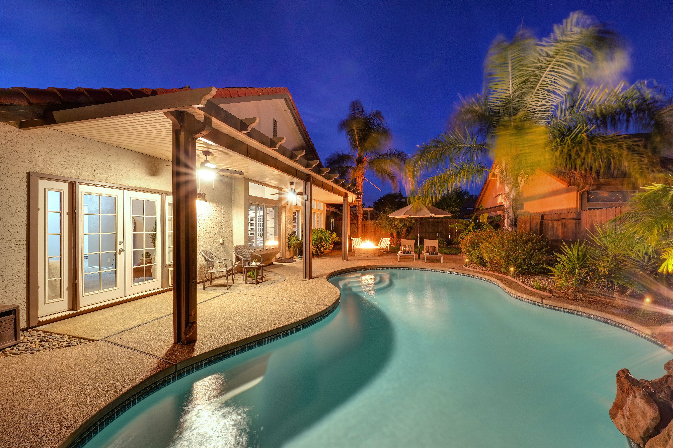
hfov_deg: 104.3
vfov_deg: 81.1
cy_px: 224
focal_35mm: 14
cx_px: 336
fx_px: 262
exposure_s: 4
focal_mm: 14
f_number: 18
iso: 500
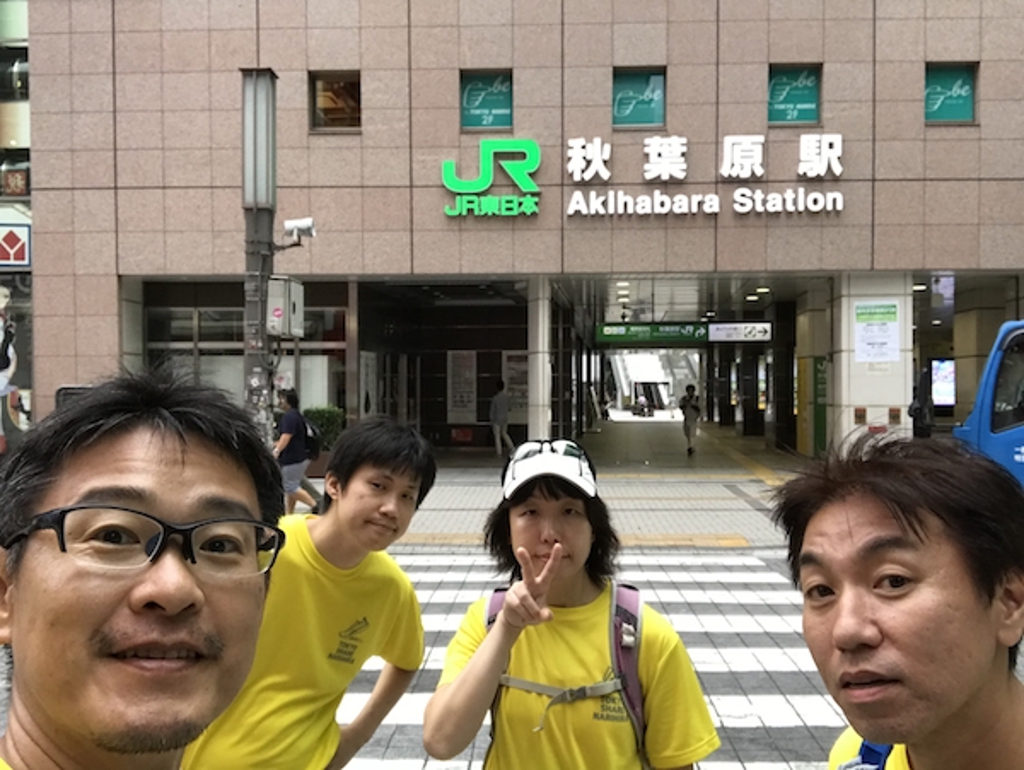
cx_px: 512
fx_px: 947
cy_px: 385
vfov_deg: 44.2
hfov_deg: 56.8
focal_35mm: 32
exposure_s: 1/33
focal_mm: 2.87
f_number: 2.2
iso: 32
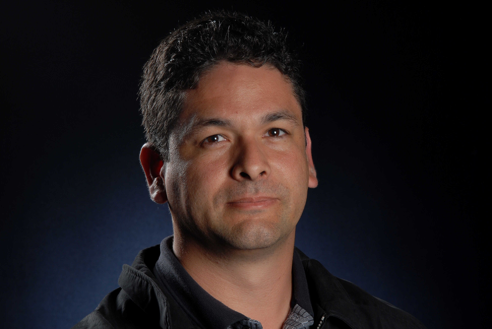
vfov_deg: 6.8
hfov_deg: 10.1
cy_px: 164
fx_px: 2771
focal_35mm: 202
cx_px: 246
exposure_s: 1/125
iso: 125
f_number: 11
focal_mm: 135
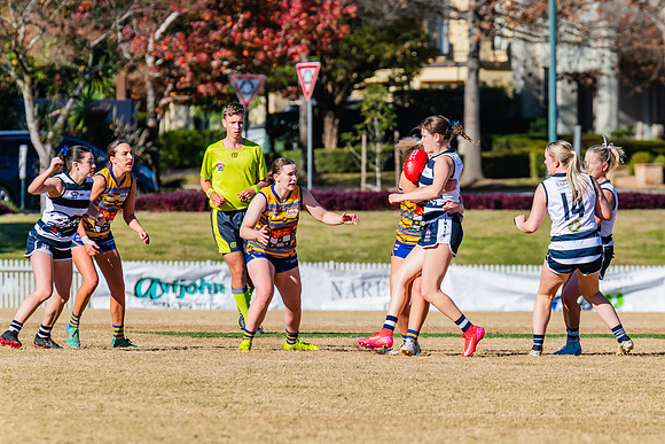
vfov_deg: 2.8
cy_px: 224
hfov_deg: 4.1
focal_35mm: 499
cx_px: 434
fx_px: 9216
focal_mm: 380
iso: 640
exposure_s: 1/1600
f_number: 9
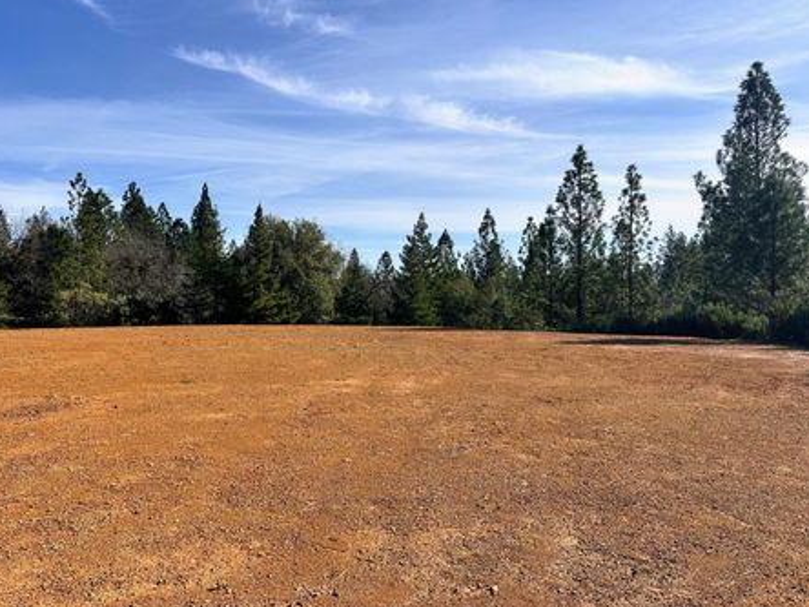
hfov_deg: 65.1
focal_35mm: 27
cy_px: 283
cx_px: 357
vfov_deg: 51.3
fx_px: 631
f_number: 1.78
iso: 80
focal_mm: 6.86
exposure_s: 1/6623
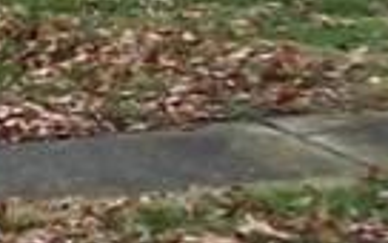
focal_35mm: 288
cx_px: -1047
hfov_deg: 6.3
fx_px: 3045
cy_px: -166
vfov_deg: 4.5
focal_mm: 6
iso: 80
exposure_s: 1/118
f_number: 2.7
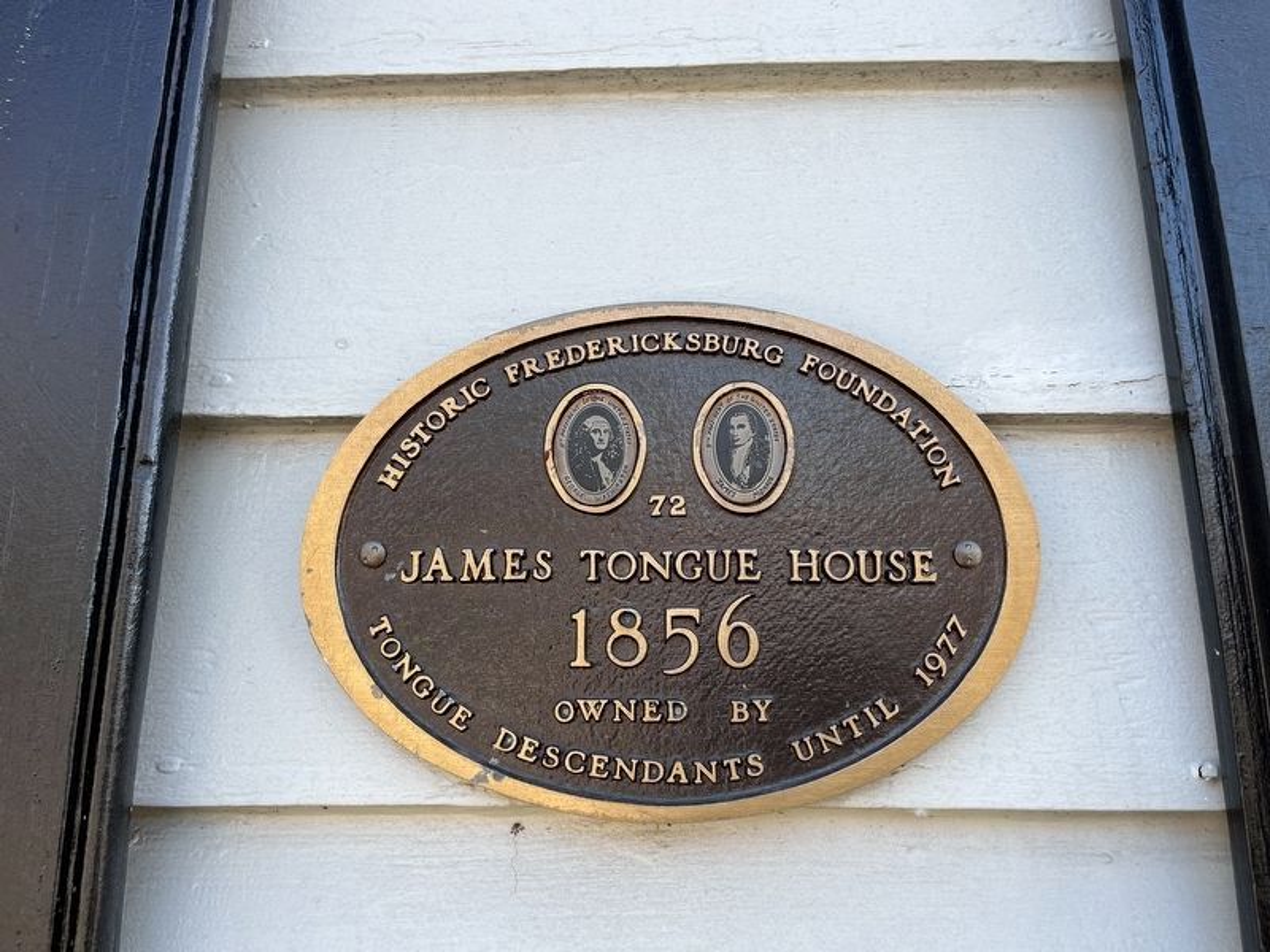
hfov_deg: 67.3
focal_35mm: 26
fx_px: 954
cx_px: 635
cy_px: 476
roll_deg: +0.4
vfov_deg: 53.1
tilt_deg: +11.8
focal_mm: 5.1
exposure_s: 1/195
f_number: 1.6
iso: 40
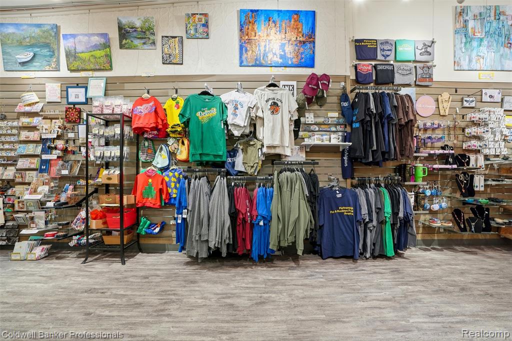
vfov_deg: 73.7
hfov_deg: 96.8
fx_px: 227
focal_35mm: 16
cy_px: 170
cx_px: 256
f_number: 8
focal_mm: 16
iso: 400
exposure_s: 1/60
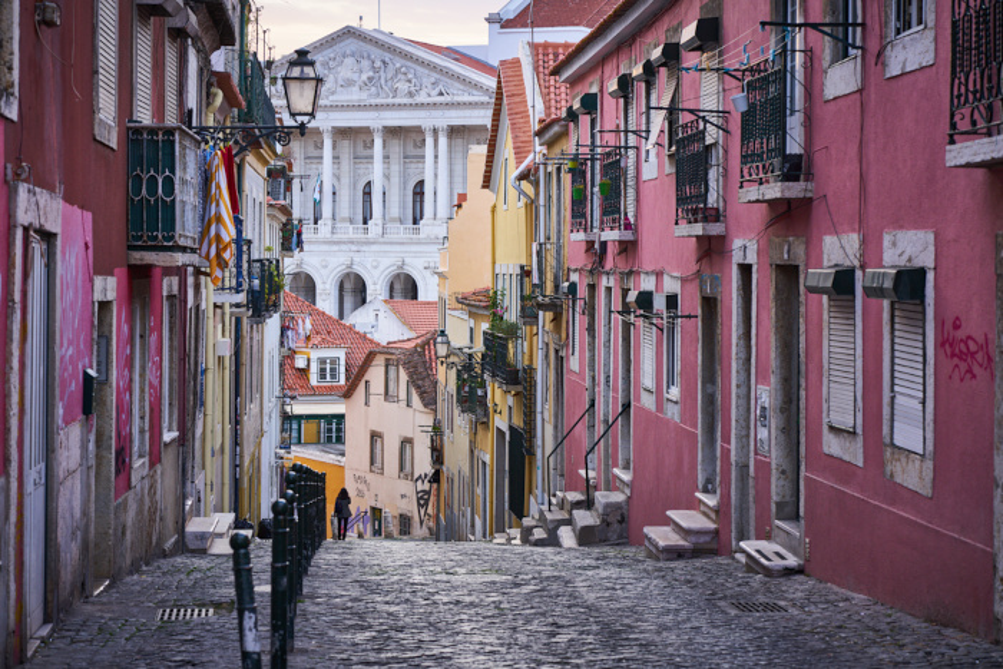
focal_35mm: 85
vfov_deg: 16.1
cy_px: 334
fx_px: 2369
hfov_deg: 23.9
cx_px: 502
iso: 400
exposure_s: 1/50
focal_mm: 85
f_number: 5.6
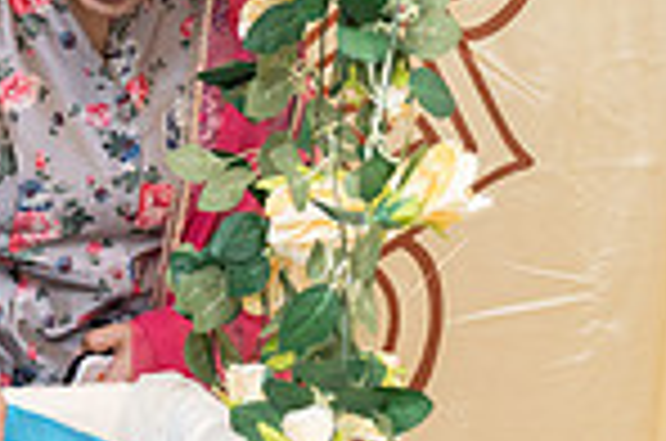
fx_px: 2769
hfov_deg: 13.2
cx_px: -207
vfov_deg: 9.1
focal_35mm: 150
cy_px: 74
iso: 500
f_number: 4
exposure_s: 1/200
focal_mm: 38
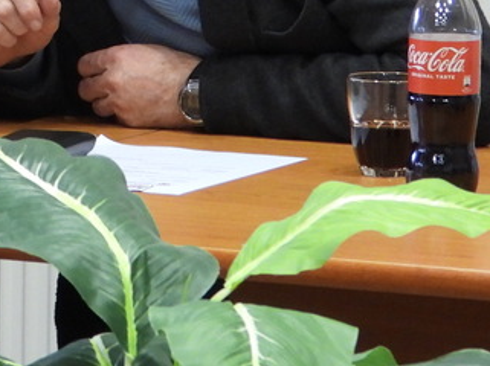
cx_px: -131
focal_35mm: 468
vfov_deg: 3.2
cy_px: -204
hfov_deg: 4.2
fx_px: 6617
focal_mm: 22.5
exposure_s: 1/15
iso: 400
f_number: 4
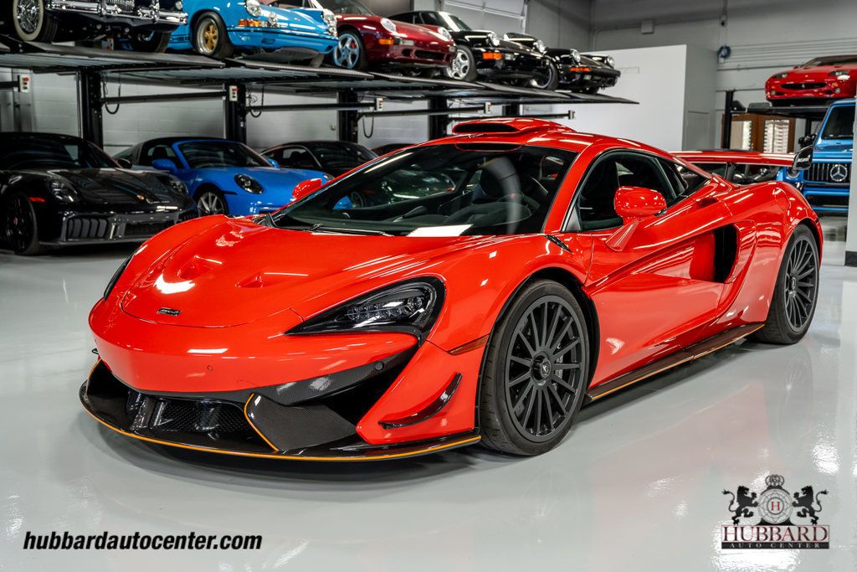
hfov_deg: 49.5
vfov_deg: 34.2
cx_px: 428
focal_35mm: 39
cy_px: 286
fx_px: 928
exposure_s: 1/60
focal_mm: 39
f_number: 5
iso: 800
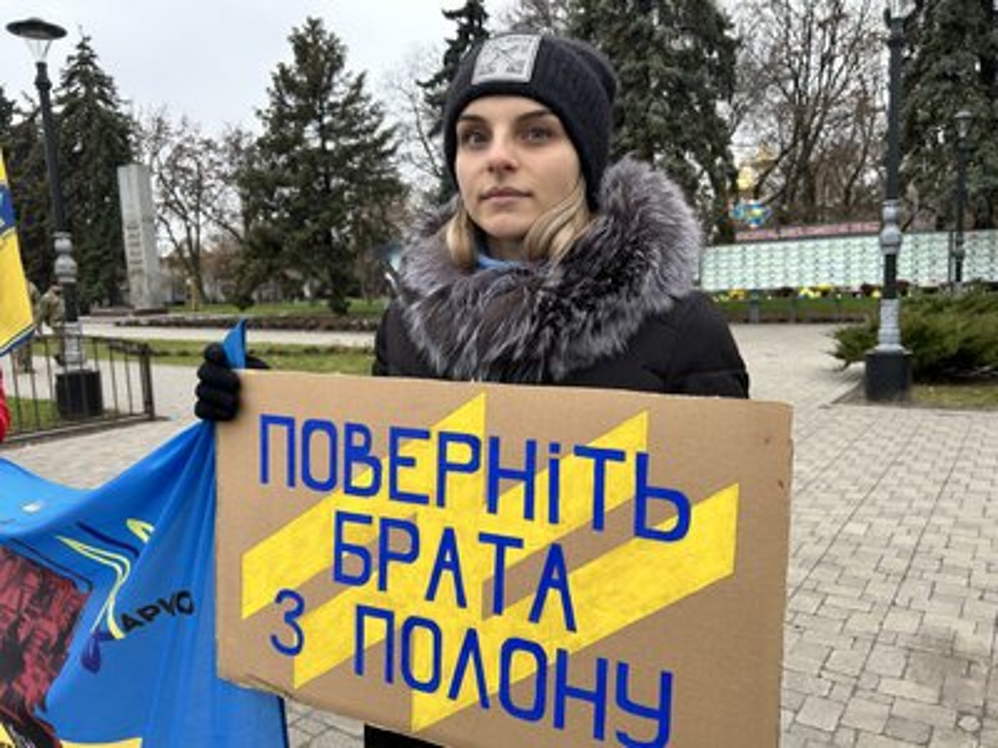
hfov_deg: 67.3
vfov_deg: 53.1
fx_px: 750
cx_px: 499
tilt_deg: -6.5
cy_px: 374
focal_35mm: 26
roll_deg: +2.6
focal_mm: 5.7
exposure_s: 1/256
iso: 40
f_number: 1.5
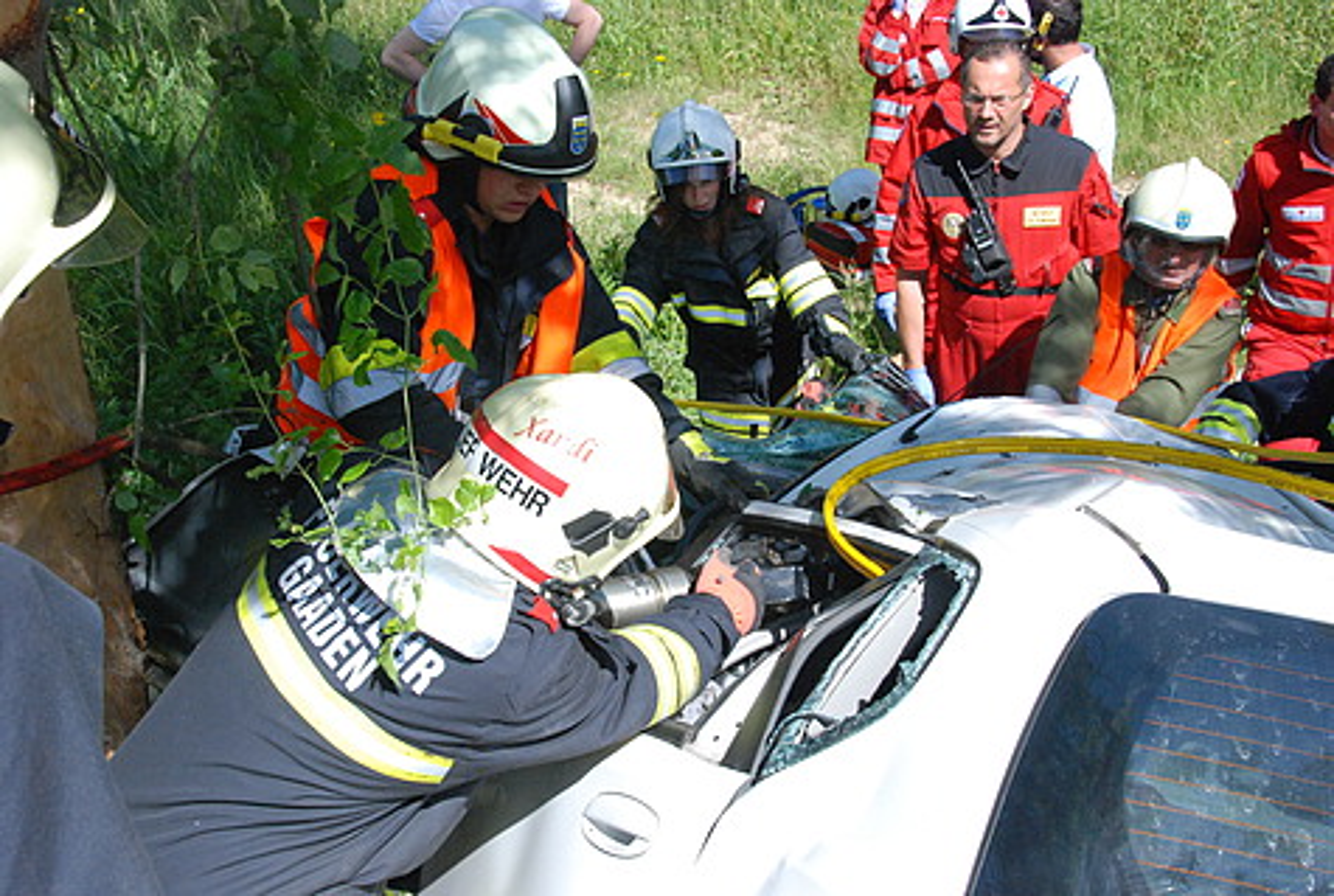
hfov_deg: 41.0
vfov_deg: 28.2
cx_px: 667
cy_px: 448
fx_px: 1783
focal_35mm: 48
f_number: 13
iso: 1250
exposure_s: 1/640
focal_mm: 32
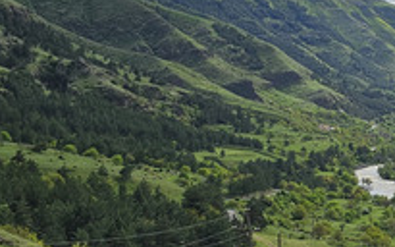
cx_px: 580
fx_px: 1022
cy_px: 191
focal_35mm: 95
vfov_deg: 13.7
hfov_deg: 19.3
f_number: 1.7
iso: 10
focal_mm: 6.3
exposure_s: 1/1212
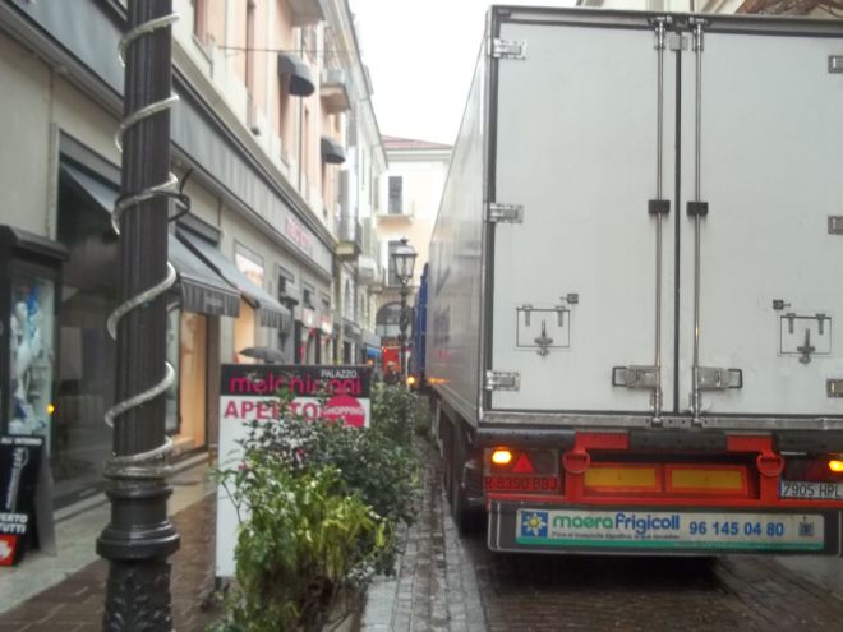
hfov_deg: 51.4
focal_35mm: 36
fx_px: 877
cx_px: 422
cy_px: 316
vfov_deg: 39.7
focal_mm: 6.5
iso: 64
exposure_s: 1/40
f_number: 3.1
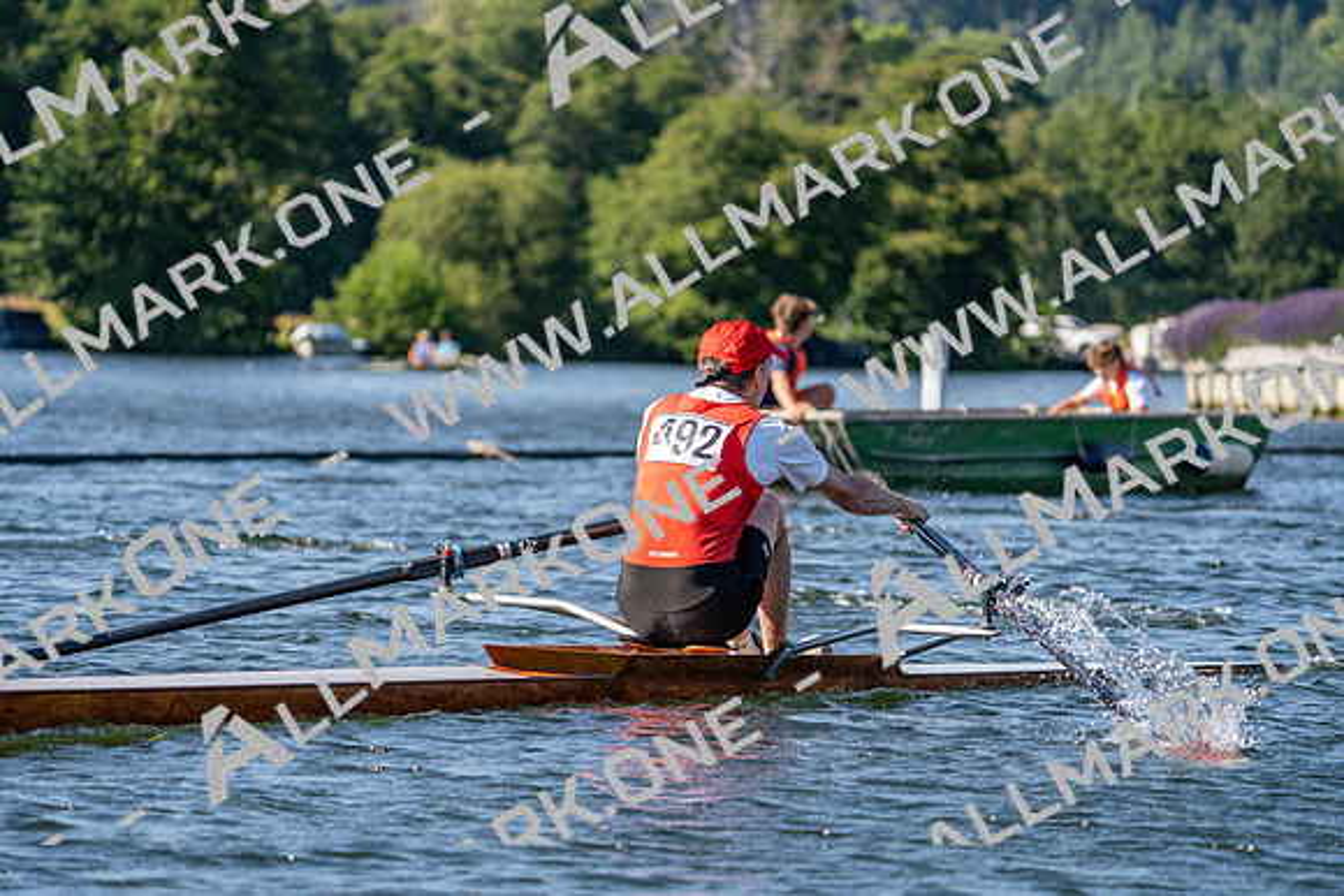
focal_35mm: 200
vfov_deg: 6.9
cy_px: 448
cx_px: 672
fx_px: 7468
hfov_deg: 10.3
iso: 320
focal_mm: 200
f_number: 5.6
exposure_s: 1/1600
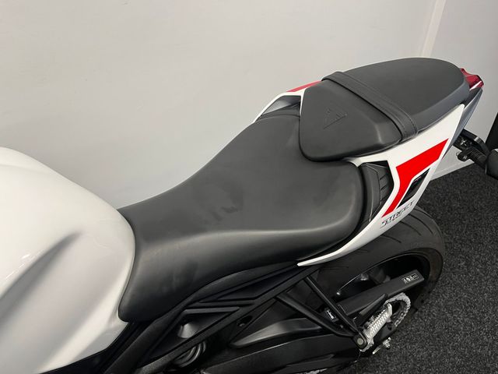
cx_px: 249
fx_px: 374
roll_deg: +0.4
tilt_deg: -37.4
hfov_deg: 67.3
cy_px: 187
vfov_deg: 53.1
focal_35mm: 26
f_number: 1.6
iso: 100
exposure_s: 1/50
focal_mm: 5.1
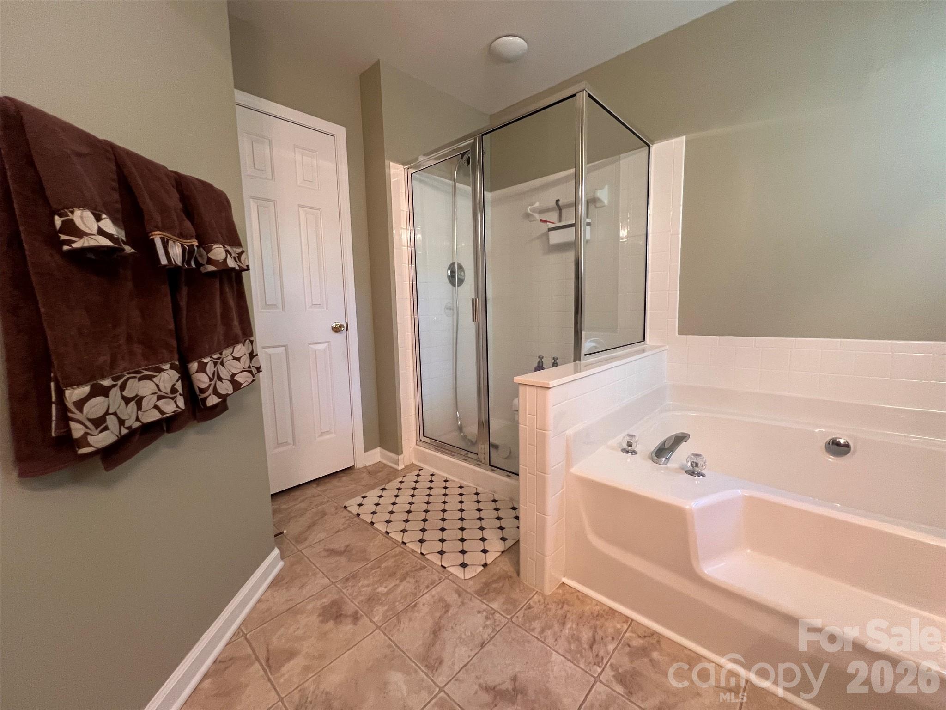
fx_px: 355
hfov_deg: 106.2
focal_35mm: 13
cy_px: 355
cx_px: 473
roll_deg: +1.9
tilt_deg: -6.7
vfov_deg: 89.9
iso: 250
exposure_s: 1/60
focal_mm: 1.57
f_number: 1.8
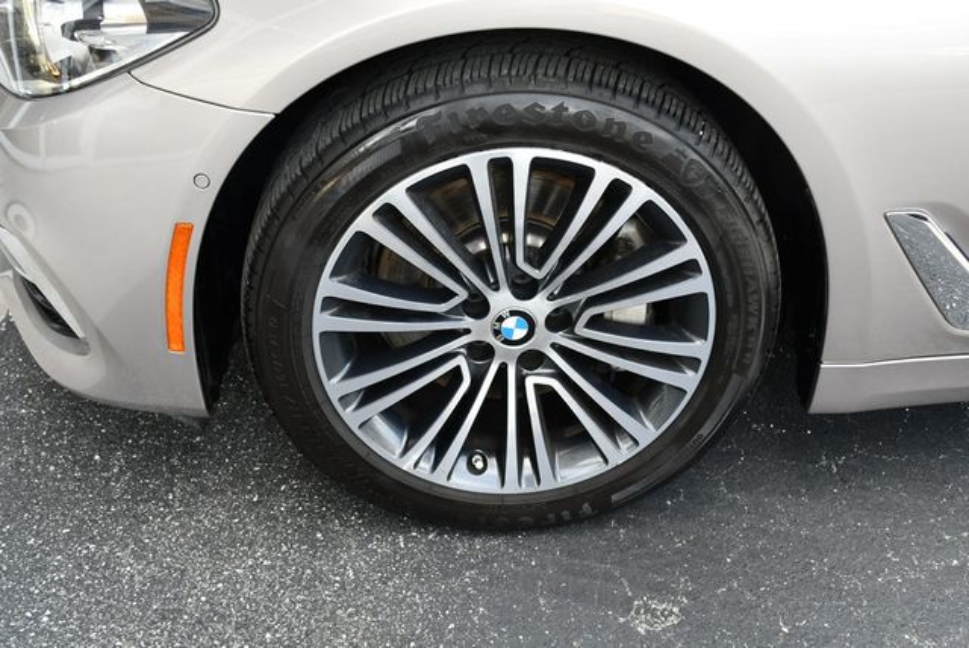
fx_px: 1078
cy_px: 324
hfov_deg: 48.4
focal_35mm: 40
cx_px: 484
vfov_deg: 33.5
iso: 400
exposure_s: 1/250
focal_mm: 20
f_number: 4.5
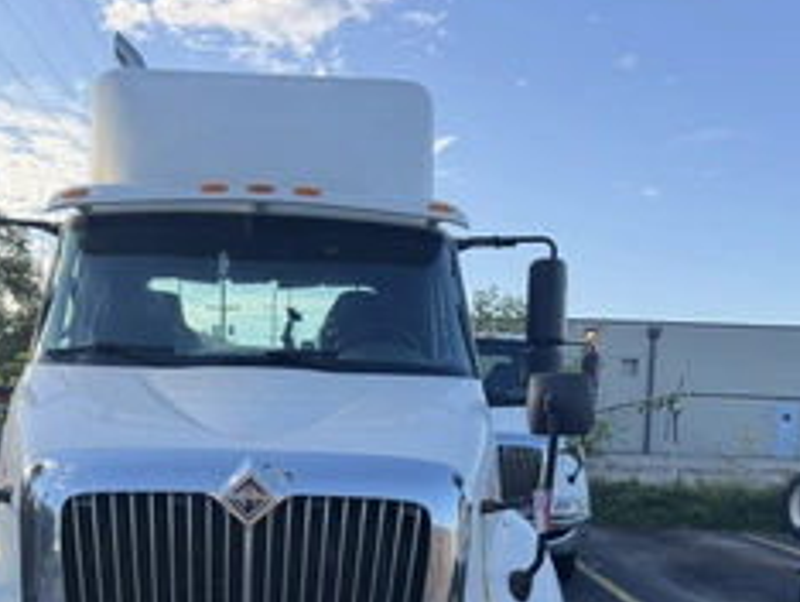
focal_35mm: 41
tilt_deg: +1.1
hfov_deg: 45.4
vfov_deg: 34.1
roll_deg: -1.3
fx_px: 949
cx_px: 311
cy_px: 489
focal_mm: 6.76
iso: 80
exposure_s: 1/1174
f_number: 1.78
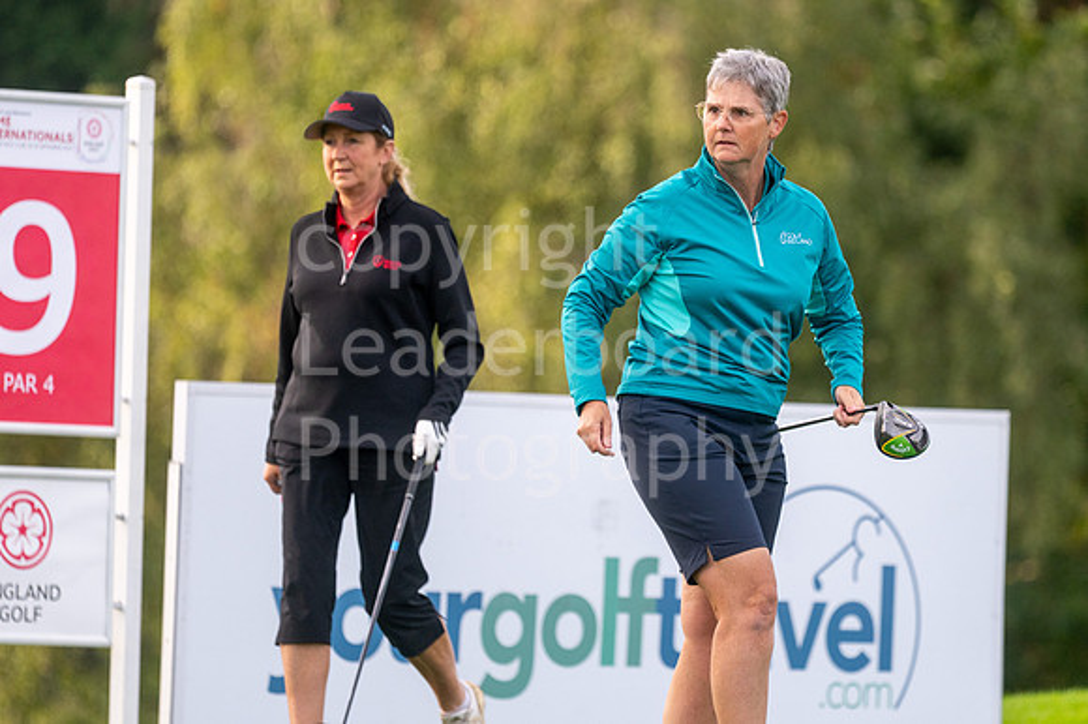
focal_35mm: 450
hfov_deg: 4.6
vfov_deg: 3.1
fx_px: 13592
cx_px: 544
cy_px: 362
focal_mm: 300
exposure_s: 1/1000
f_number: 4
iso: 400
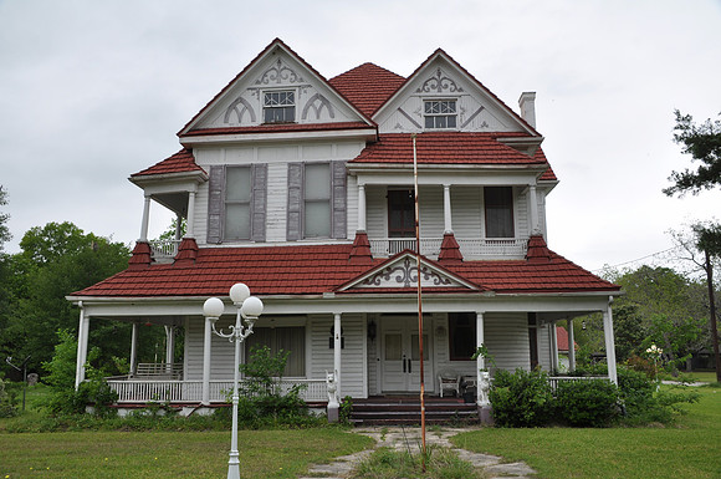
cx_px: 360
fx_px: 600
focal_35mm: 30
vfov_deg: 43.5
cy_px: 240
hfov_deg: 62.0
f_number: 10
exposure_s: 1/100
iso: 200
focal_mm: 20
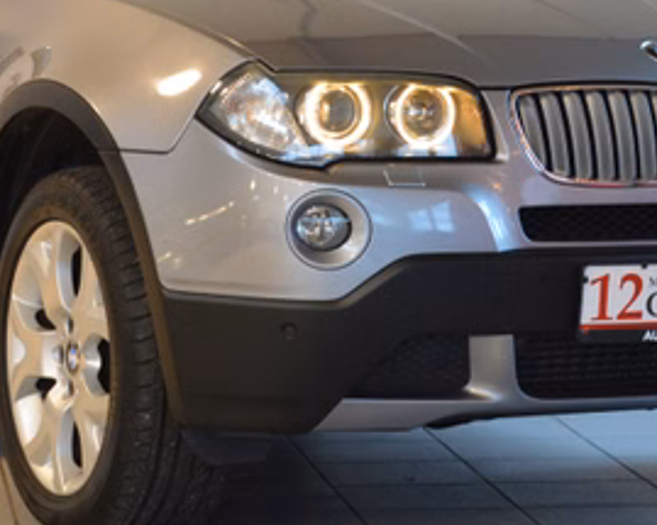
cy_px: 156
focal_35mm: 174
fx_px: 3382
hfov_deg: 11.1
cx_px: 305
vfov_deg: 8.9
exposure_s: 1/15
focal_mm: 52
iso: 1100
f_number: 5
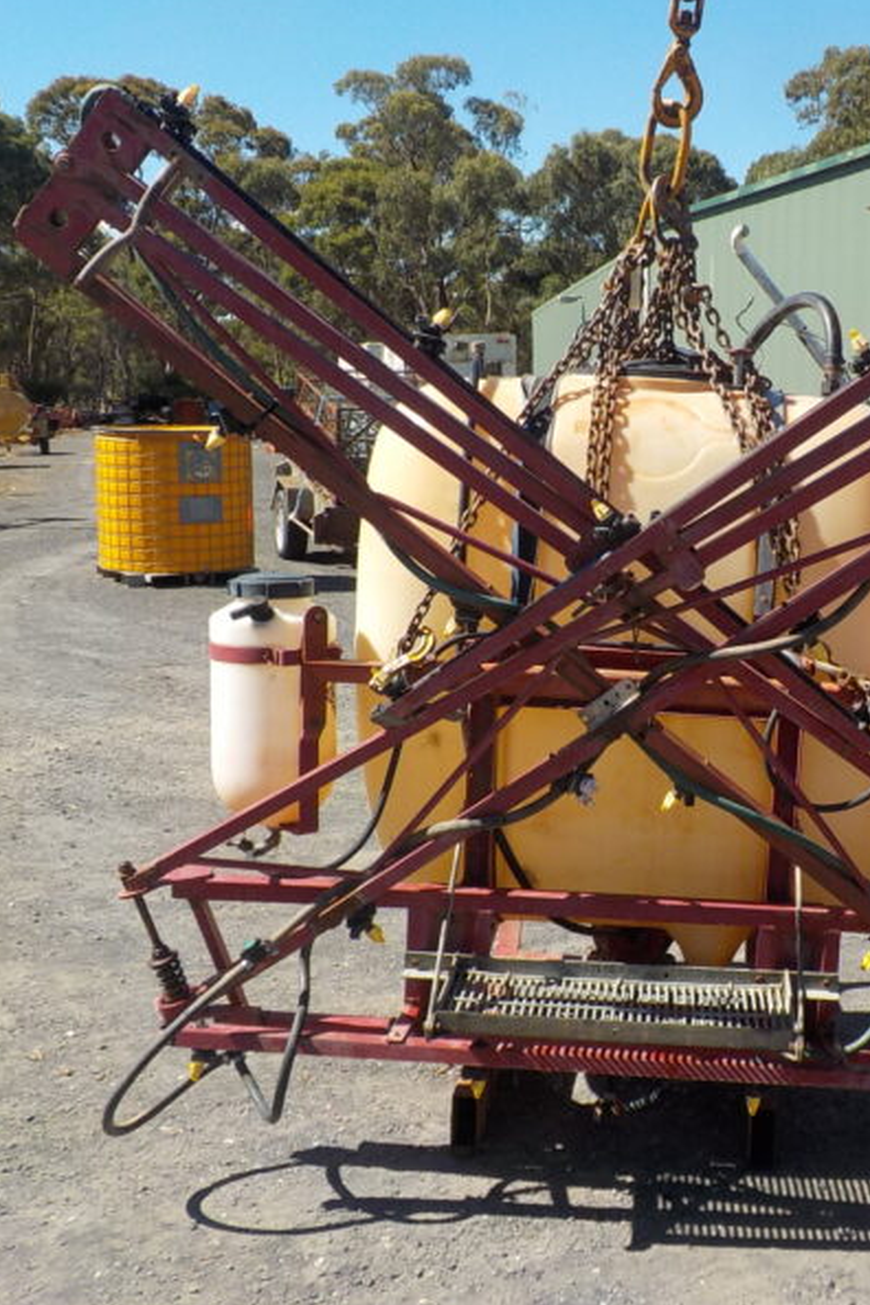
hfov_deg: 31.1
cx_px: 701
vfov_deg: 46.4
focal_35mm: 42
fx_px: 1522
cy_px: 650
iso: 125
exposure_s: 1/1000
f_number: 3.3
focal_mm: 4.1
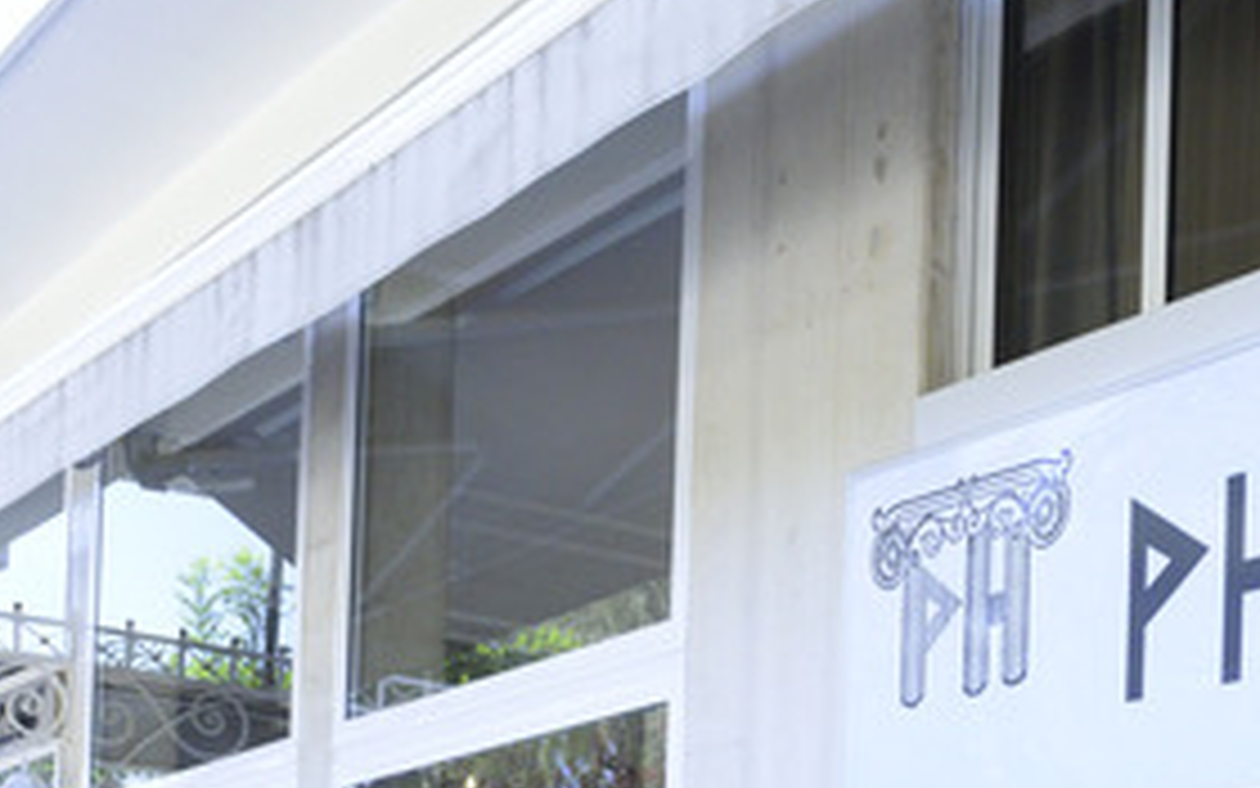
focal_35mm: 70
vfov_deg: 16.9
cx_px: 1125
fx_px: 2404
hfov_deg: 28.3
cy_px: 1171
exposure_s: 1/500
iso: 3200
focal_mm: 24
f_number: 9
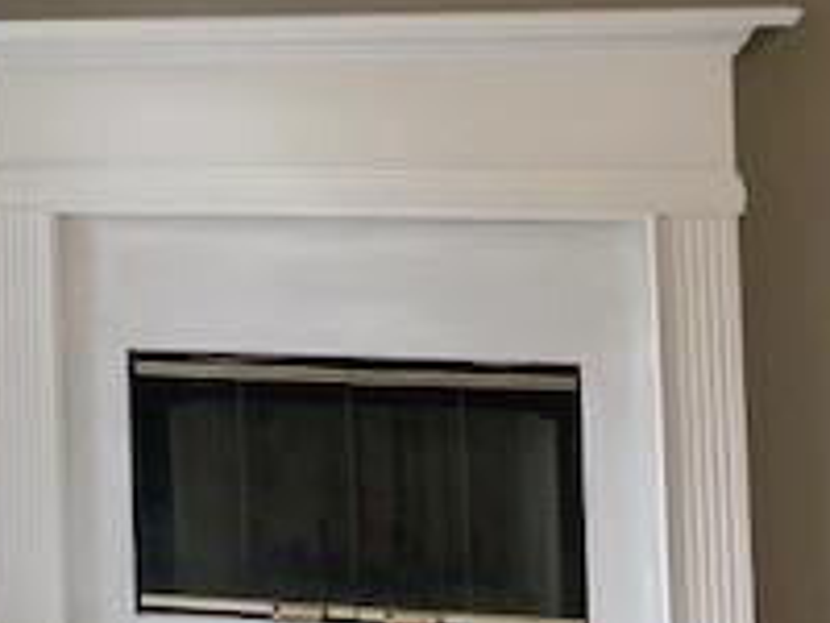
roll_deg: +1.2
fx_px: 1990
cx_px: 75
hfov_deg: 22.9
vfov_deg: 17.2
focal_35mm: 83
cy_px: -46
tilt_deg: +3.7
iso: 64
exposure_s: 1/60
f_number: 1.8
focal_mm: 4.25
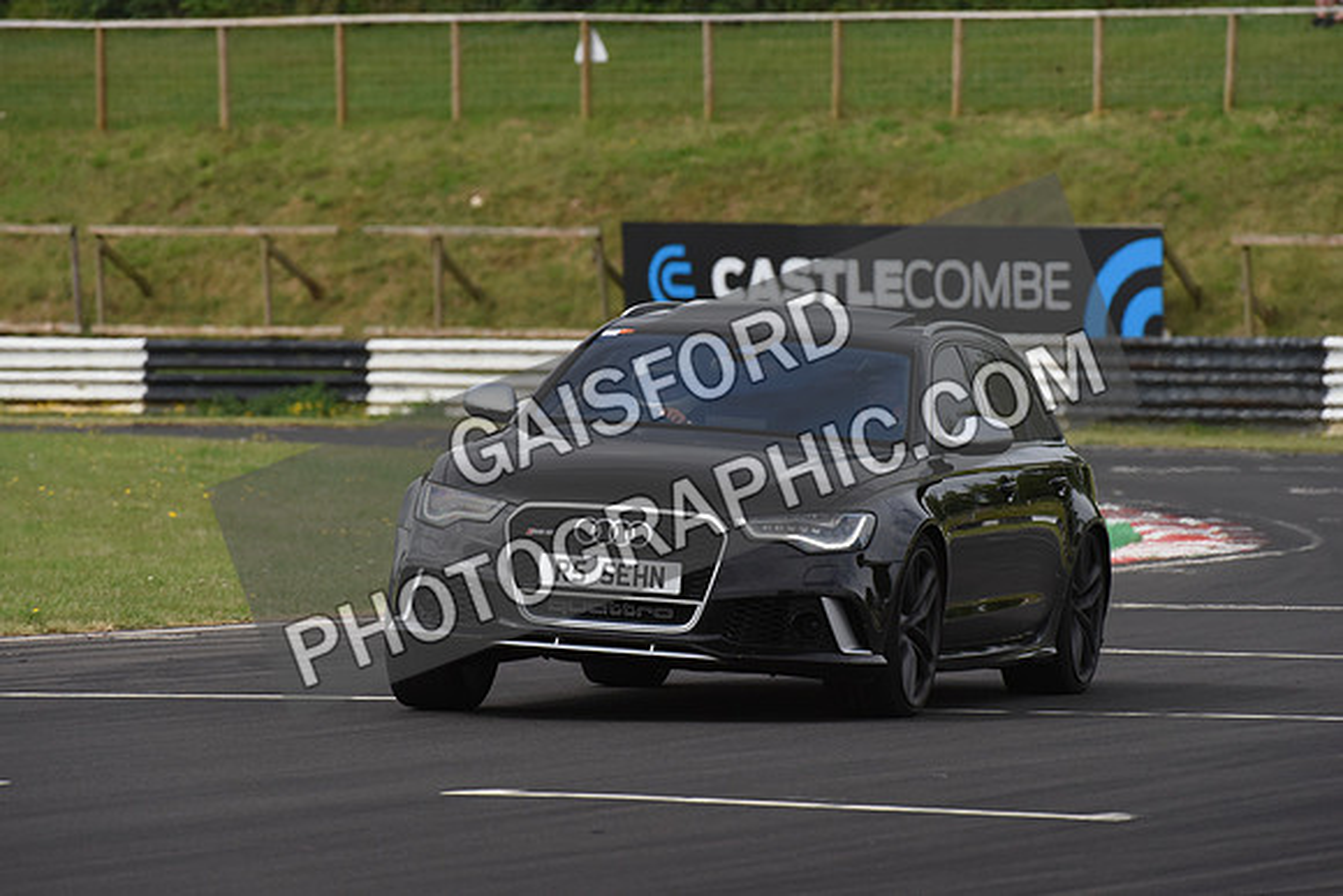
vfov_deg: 3.4
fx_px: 14925
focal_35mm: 400
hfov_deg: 5.2
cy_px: 448
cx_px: 672
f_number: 8
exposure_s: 1/1000
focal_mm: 400
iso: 1600
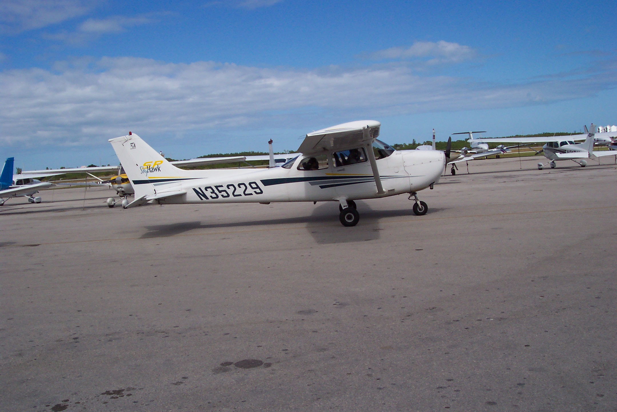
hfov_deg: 50.7
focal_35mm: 38
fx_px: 651
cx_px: 308
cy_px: 206
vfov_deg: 35.1
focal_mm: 8
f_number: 4.8
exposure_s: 1/1000
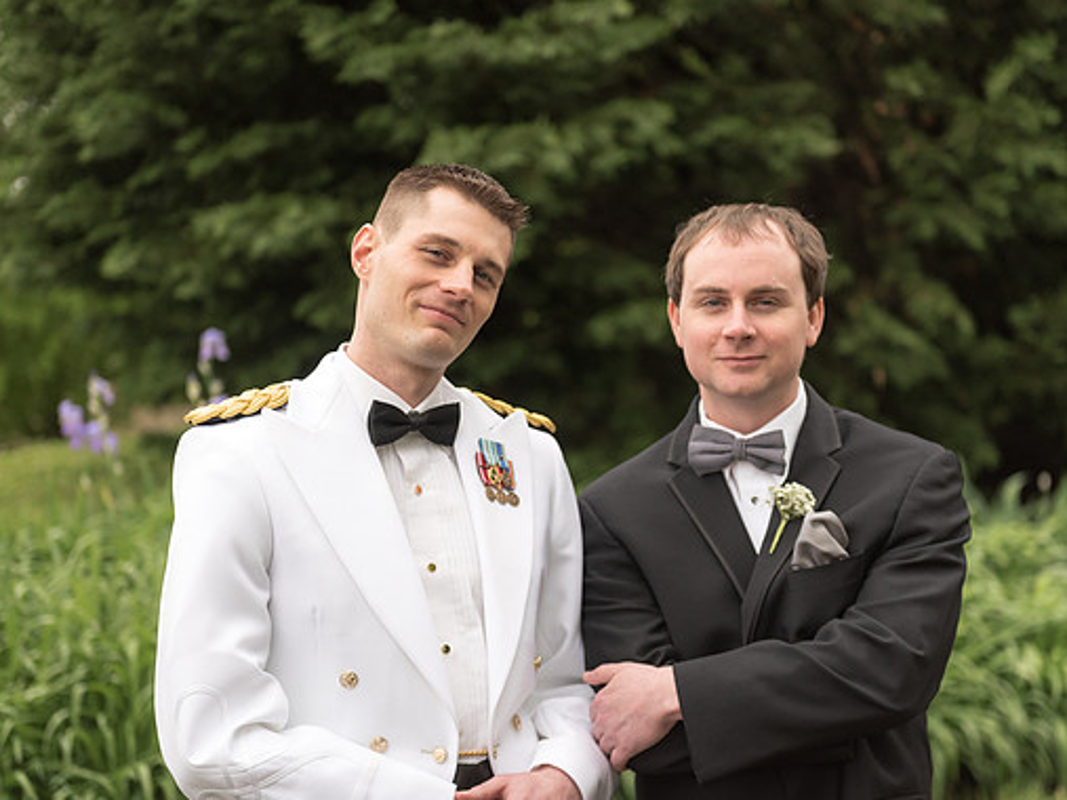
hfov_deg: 25.3
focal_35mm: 77
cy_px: 399
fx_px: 2373
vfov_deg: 19.1
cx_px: 524
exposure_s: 1/4000
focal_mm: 70
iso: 560
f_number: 2.8
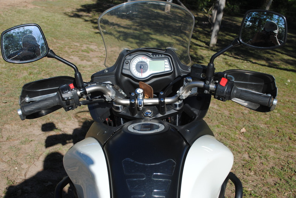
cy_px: 99
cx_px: 148
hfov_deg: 44.9
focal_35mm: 44
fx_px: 358
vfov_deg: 30.9
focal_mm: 29
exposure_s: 1/320
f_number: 8
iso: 100
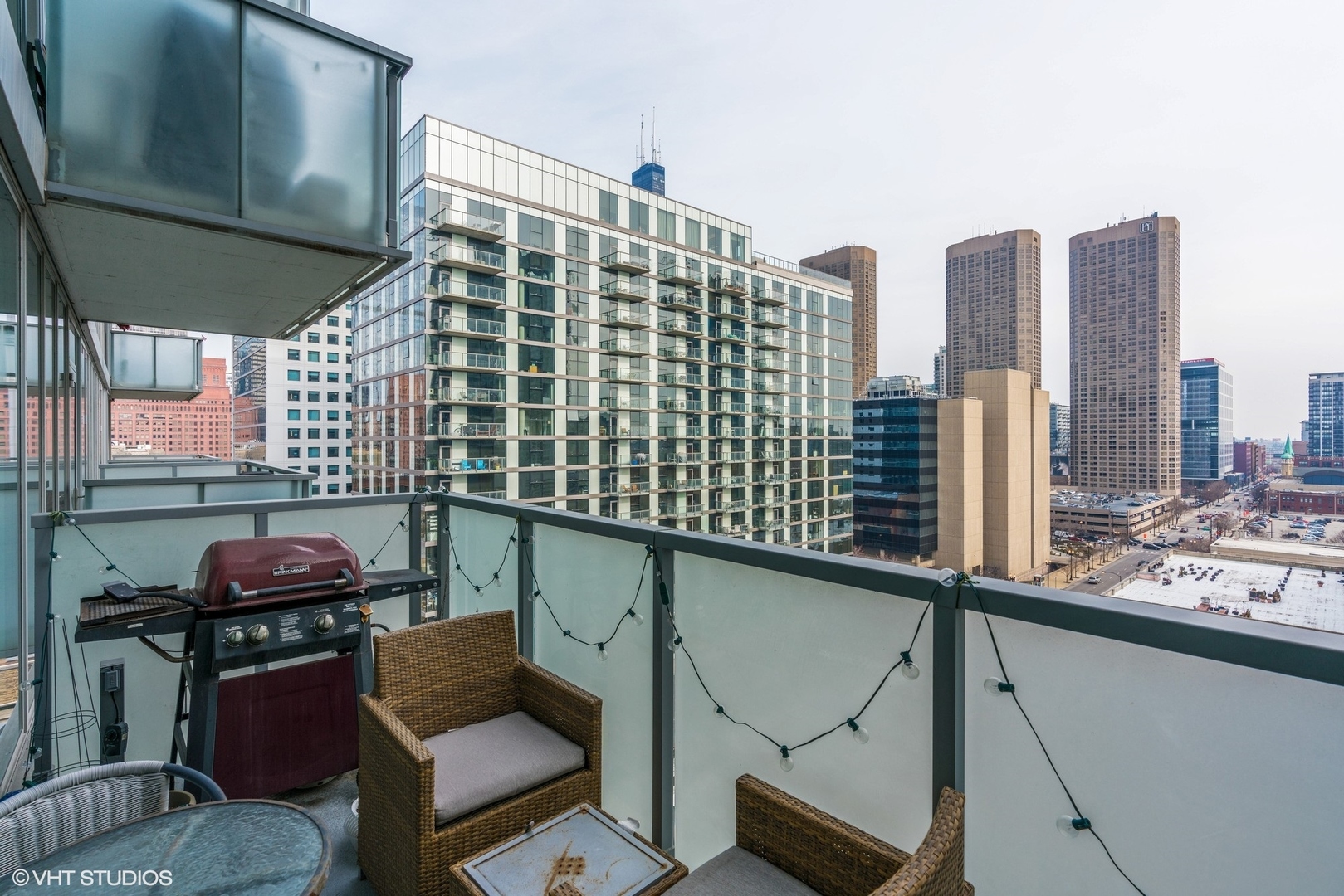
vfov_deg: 73.8
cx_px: 672
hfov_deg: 96.7
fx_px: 597
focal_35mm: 16
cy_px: 448
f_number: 8
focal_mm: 16
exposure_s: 1/100
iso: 100
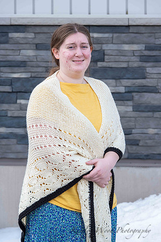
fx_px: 906
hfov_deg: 10.2
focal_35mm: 135
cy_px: 121
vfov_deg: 15.2
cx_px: 80
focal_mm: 135
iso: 400
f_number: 8
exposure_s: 1/200
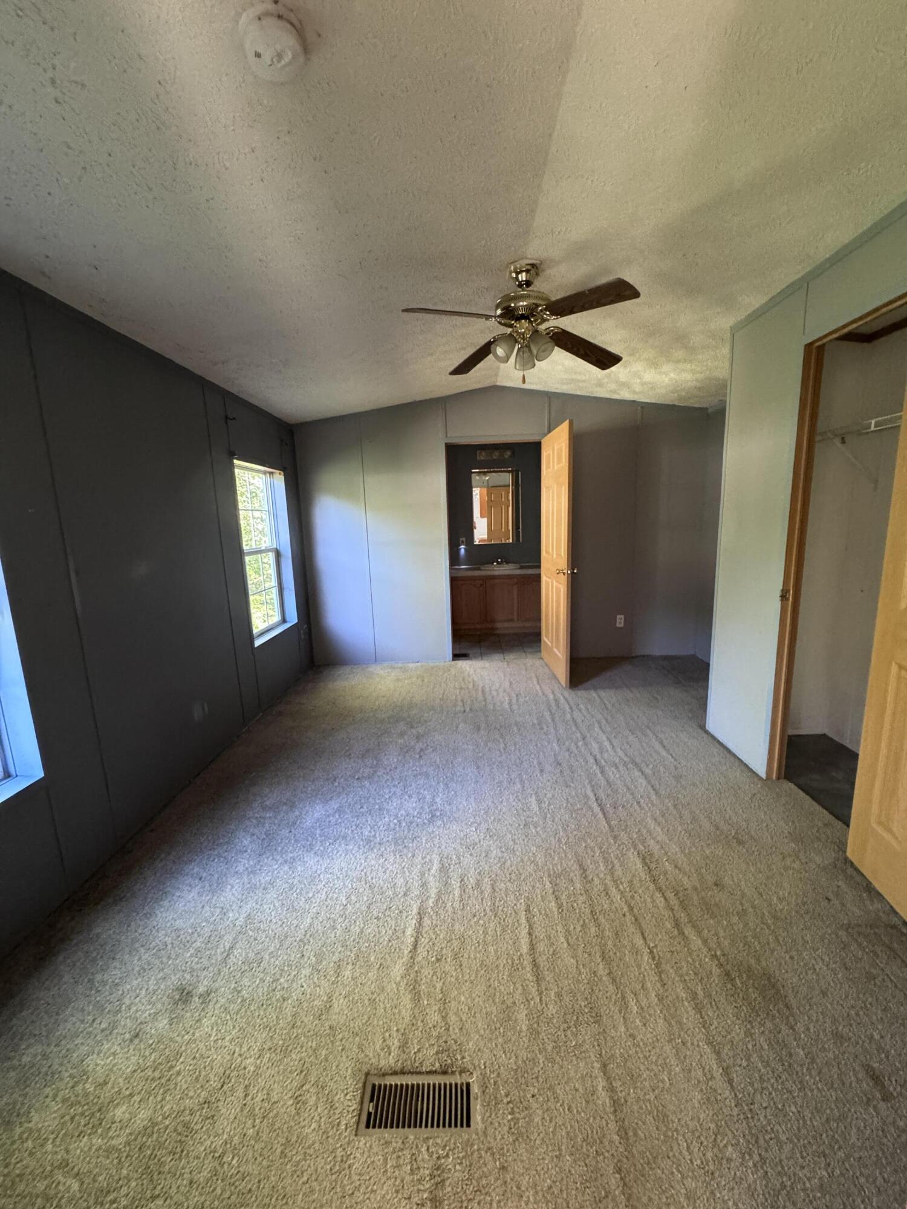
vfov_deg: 102.1
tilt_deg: -9.4
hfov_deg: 85.7
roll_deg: +1.9
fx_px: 489
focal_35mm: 14
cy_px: 604
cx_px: 454
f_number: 2.2
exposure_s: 1/60
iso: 800
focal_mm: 2.22
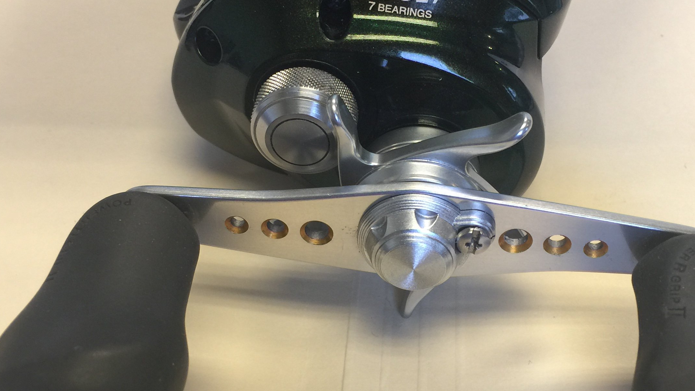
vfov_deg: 24.9
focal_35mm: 48
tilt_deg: -46.8
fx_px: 885
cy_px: 207
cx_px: 387
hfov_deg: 42.8
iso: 40
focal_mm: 4.15
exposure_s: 1/30
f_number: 2.2
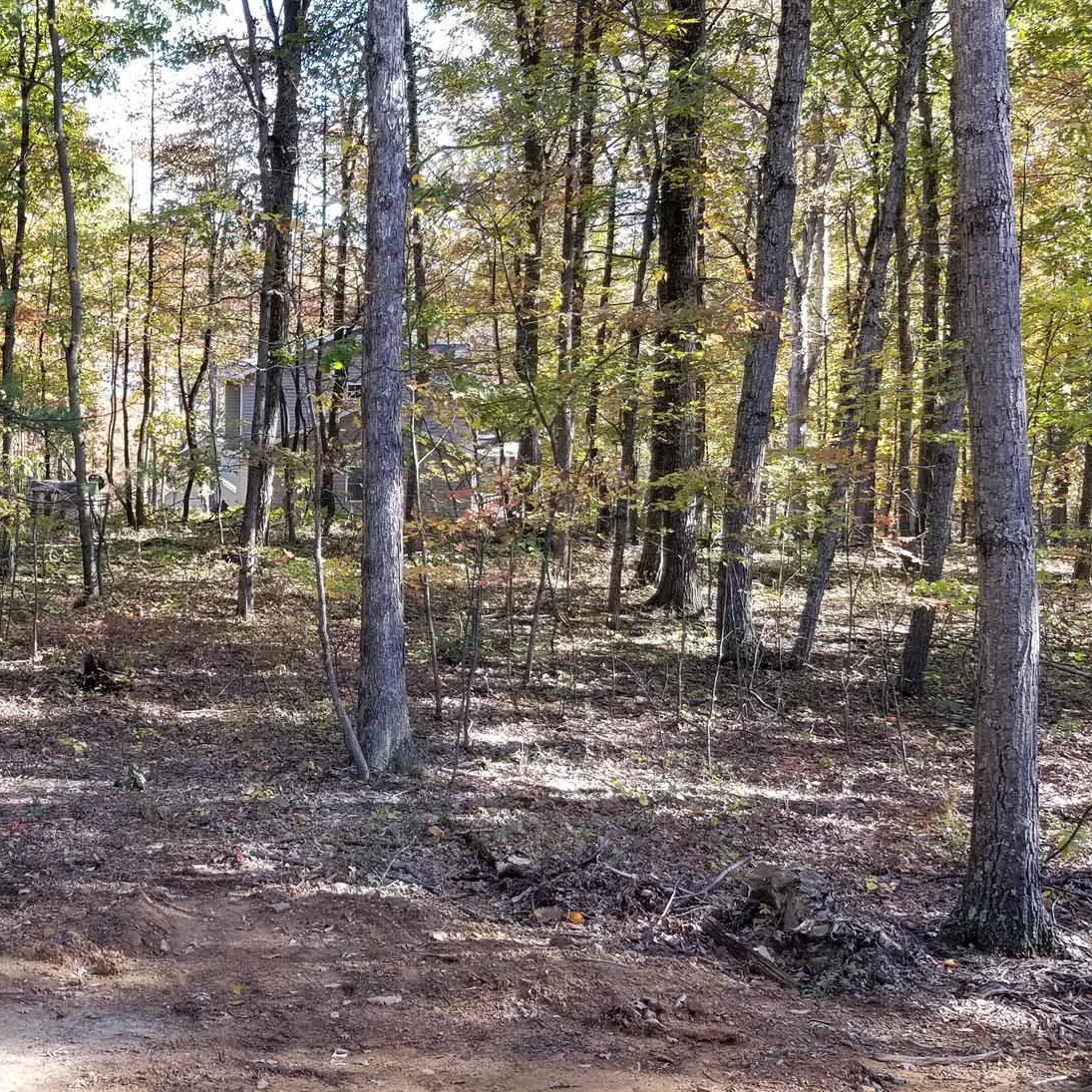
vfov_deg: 39.1
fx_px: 1535
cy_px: 598
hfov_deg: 37.2
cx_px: 162
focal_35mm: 43
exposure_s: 1/148
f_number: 1.7
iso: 50
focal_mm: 4.25
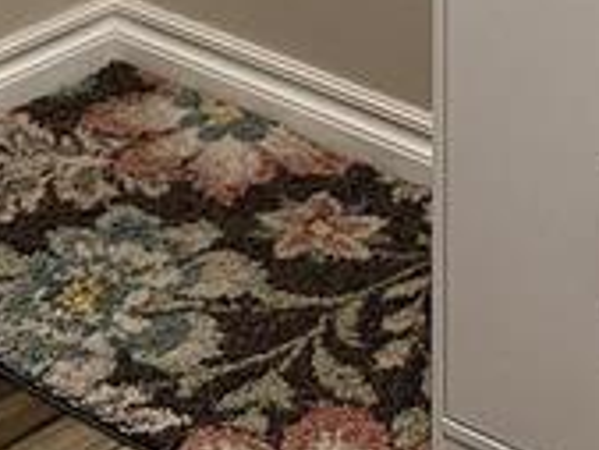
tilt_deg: -7.6
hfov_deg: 13.5
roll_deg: +0.1
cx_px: 539
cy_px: -726
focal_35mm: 145
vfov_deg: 9.0
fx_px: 2511
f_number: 1.78
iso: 250
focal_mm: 6.86
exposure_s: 1/60
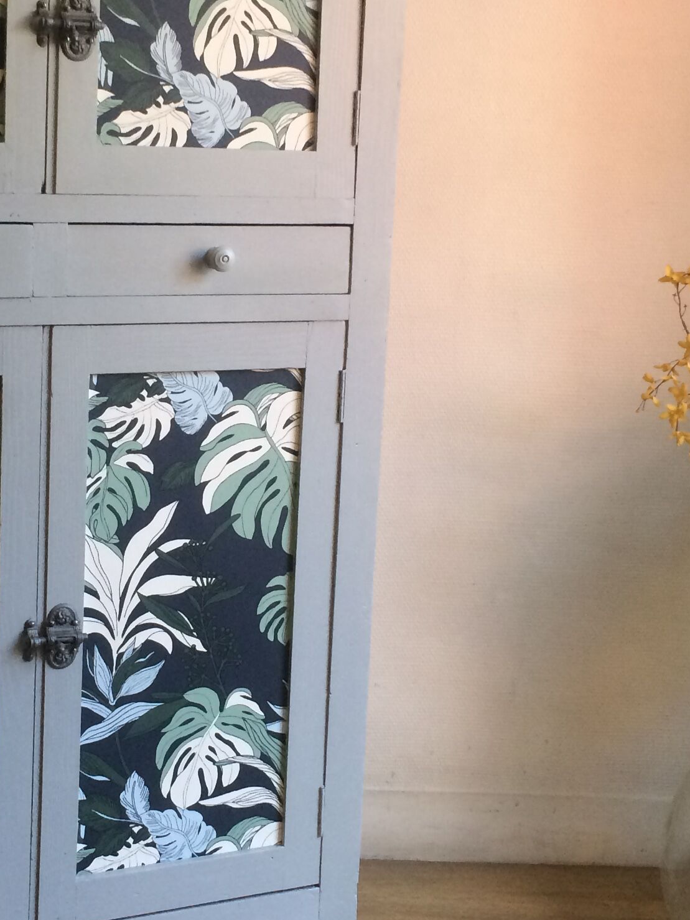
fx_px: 1701
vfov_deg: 30.2
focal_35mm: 64
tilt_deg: -12.1
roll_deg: -2.3
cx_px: 219
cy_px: 387
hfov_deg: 22.8
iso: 50
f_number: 2.2
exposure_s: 1/30
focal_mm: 4.15
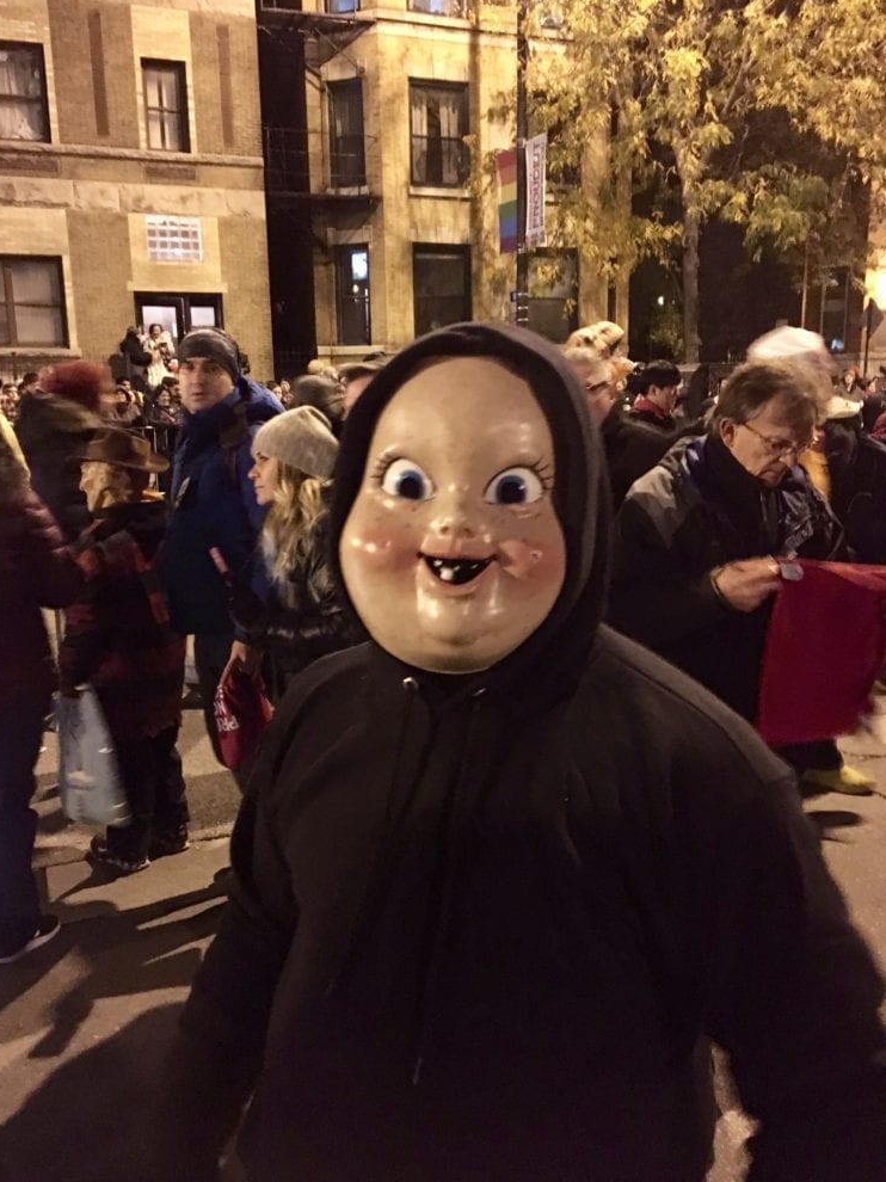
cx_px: 443
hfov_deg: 46.8
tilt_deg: -10.7
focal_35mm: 30
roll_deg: +0.5
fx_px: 1024
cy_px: 590
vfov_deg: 60.0
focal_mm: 4.15
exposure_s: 1/15
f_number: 2.2
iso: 640
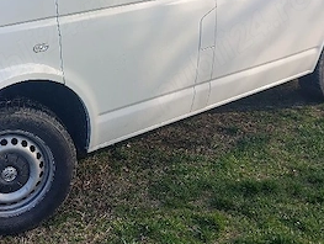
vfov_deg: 25.3
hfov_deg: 33.2
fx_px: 534
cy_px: 52
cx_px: 89
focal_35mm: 57
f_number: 1.7
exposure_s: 1/101
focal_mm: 4.71
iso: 50
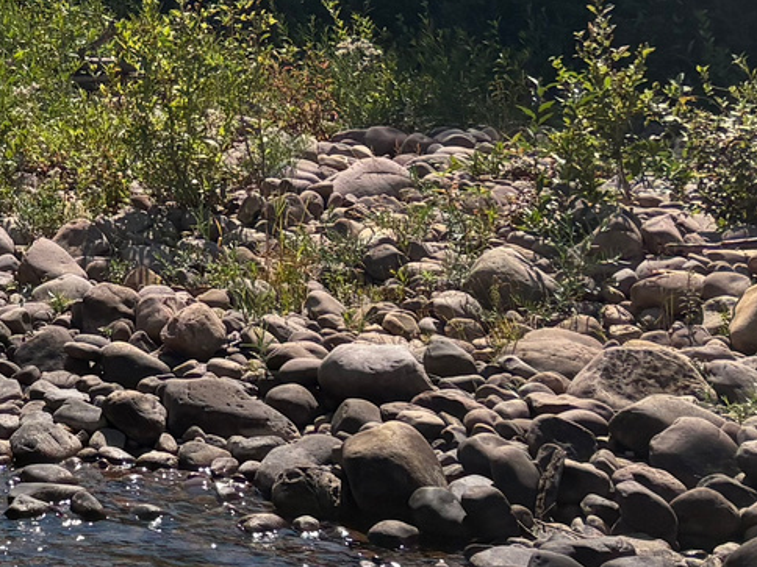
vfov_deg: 13.1
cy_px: -144
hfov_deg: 14.6
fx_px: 2406
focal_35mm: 110
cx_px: -774
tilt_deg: +0.8
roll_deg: +1.4
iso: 50
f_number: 1.6
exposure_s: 1/5814
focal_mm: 5.96
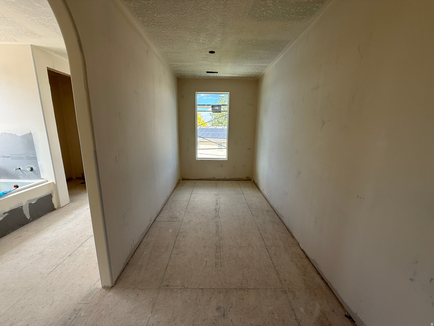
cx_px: 217
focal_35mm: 14
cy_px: 163
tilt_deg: -10.5
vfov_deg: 85.7
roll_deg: -1.0
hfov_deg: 102.1
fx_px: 176
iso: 64
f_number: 2.2
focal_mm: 2.22
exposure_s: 1/154
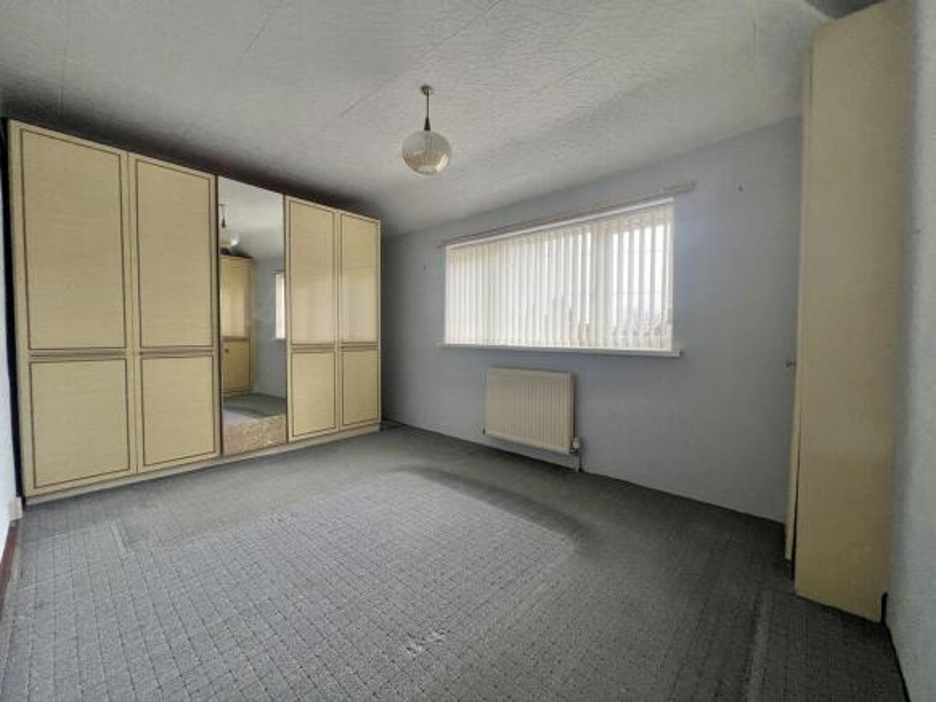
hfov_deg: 106.2
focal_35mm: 13
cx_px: 468
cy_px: 351
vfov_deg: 89.9
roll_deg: +0.5
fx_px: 351
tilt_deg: -1.4
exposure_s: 1/99
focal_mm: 1.57
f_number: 1.8
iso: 100
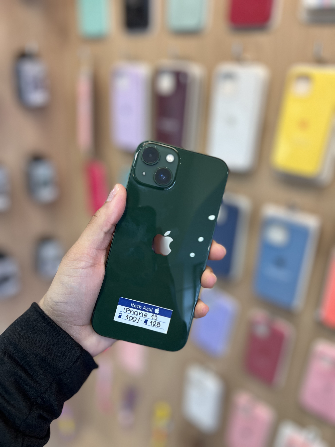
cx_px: 168
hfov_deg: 53.1
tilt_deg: -22.2
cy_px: 224
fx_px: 335
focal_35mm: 26
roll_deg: -1.6
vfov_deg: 67.3
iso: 125
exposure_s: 1/100
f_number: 1.5
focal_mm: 5.7
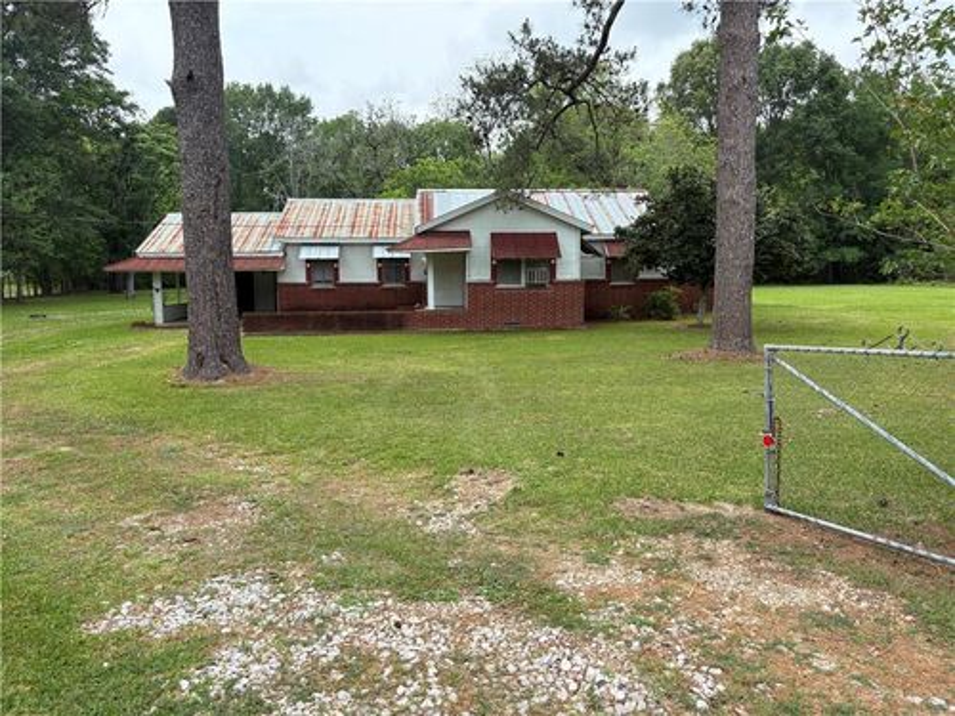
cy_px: 358
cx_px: 478
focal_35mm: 26
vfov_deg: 53.1
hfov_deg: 67.3
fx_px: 717
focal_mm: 5.96
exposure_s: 1/1667
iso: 50
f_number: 1.6
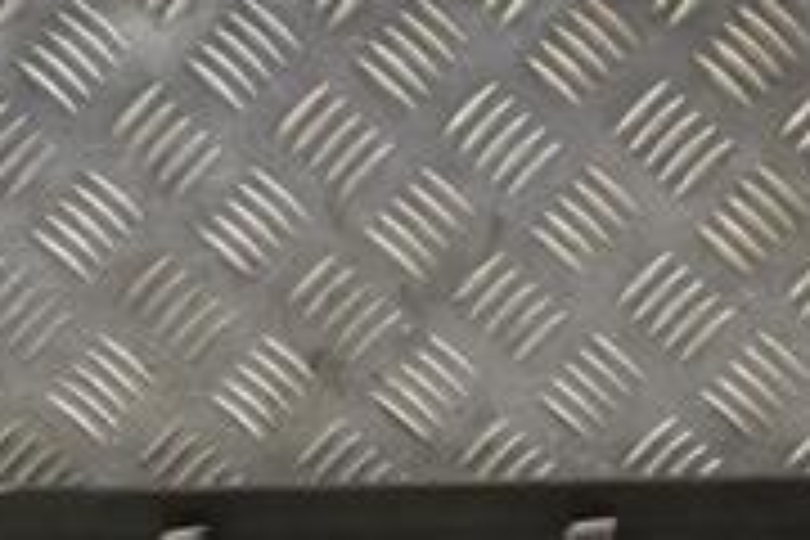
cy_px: 468
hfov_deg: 14.4
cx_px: 814
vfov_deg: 9.8
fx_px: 3150
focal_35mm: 140
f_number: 8
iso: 3200
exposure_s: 1/250
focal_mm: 28
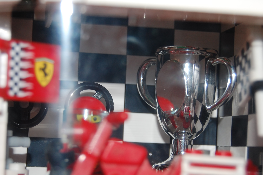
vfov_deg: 11.8
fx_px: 847
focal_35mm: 116
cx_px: 121
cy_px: 108
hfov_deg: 17.7
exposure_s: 1/125
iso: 200
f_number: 5.6
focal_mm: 46
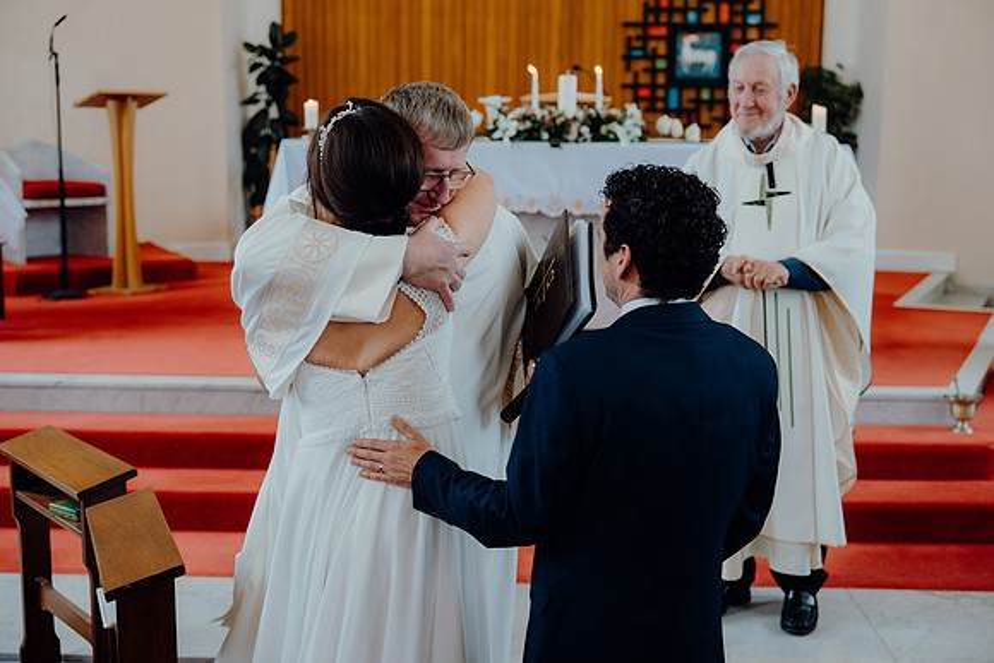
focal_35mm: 44
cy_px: 332
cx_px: 497
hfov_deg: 44.5
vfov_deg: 30.5
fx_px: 1215
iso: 500
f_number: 2.8
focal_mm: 44
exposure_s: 1/200
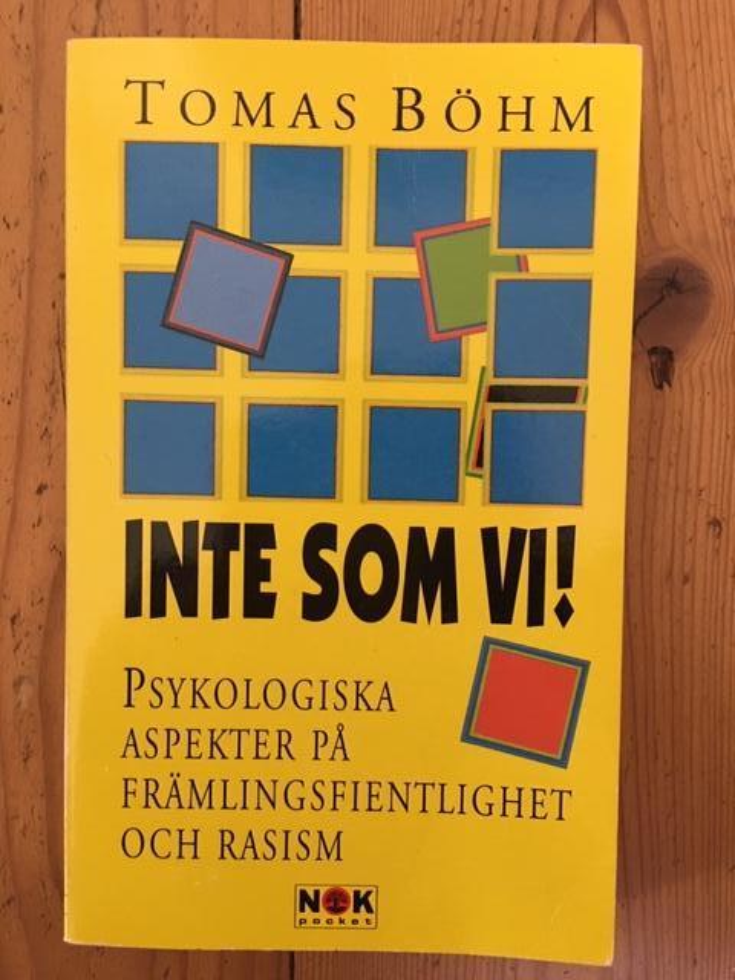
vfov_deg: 61.7
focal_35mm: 29
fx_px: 821
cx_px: 368
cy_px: 490
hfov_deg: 48.2
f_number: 2.2
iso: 100
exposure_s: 1/17
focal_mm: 4.15
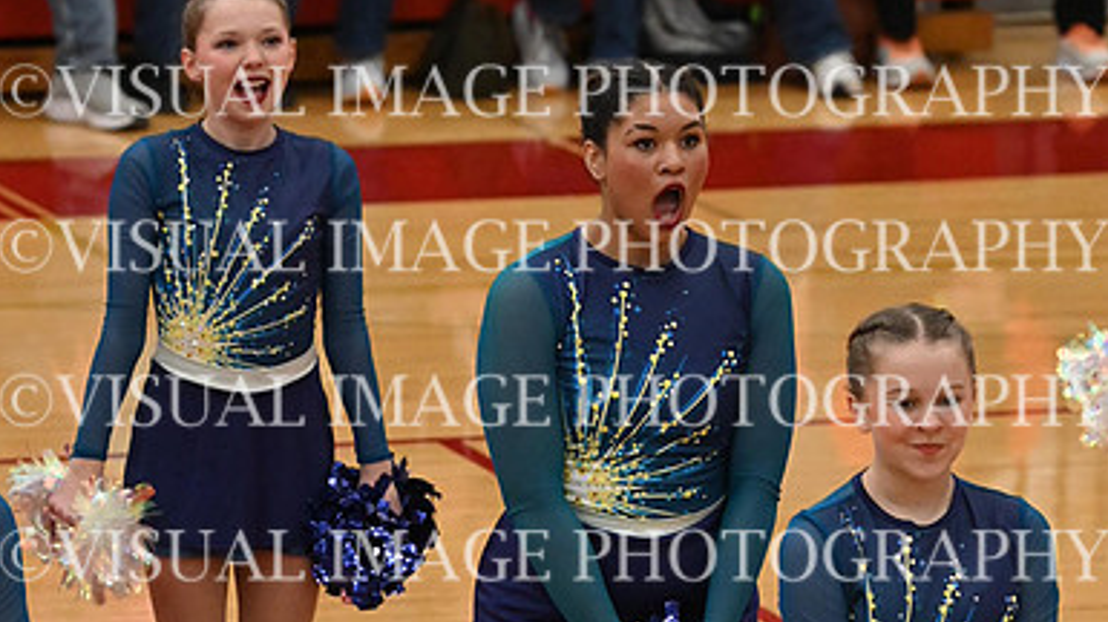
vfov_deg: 3.0
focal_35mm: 403
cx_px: 554
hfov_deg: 5.4
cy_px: 478
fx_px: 11833
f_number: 4
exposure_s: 1/400
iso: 6400
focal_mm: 170
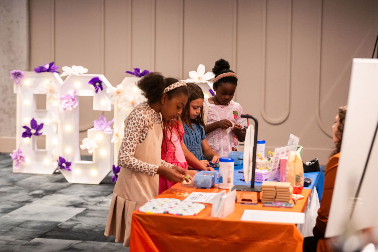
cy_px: 126
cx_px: 189
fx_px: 788
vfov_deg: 18.2
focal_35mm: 75
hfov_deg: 27.0
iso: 2000
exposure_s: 1/125
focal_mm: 75
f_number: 2.8
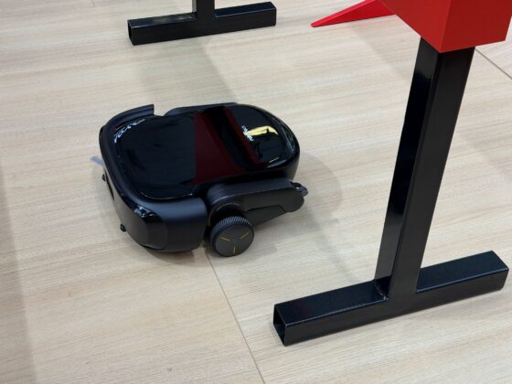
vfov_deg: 30.3
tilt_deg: -40.0
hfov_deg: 39.7
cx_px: 256
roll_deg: +1.2
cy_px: 192
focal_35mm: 48
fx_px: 710
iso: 50
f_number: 1.78
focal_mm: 6.76
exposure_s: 1/120
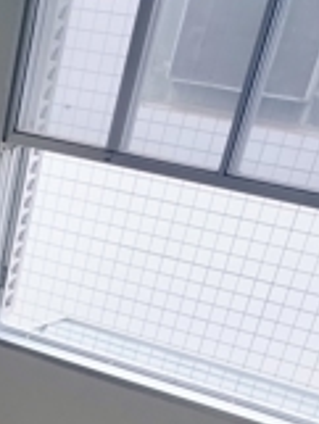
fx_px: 945
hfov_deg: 17.4
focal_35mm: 77
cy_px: 652
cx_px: -152
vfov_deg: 21.1
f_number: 1.8
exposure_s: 1/120
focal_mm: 5.56
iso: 234
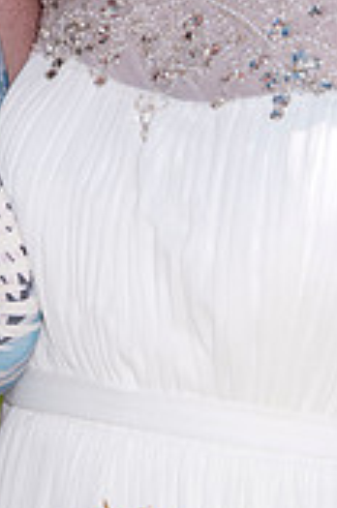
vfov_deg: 7.1
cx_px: 39
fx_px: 4074
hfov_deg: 4.7
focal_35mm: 289
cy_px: -73
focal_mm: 75
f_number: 11
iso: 100
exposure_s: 1/250
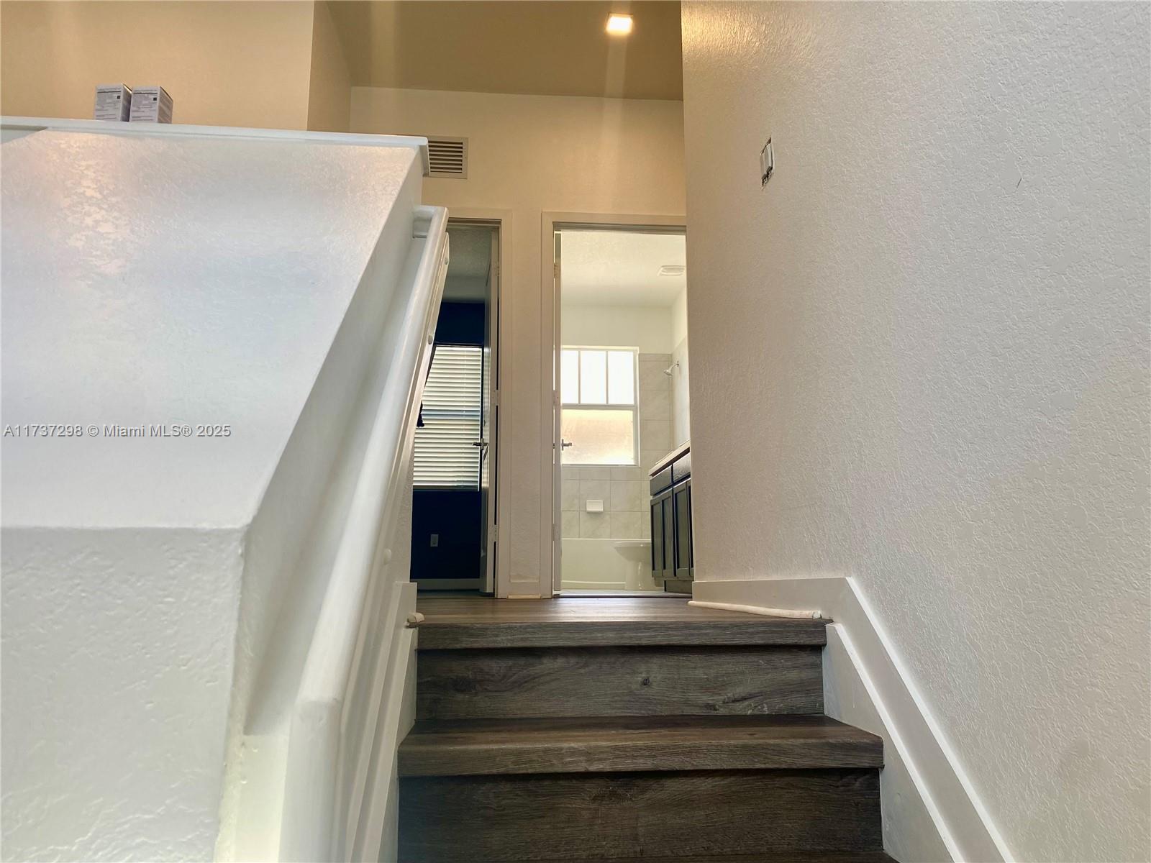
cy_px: 432
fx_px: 865
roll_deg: -1.1
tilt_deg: +8.0
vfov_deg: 53.1
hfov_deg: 67.3
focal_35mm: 26
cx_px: 576
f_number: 1.8
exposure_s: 1/121
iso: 50
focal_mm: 4.25
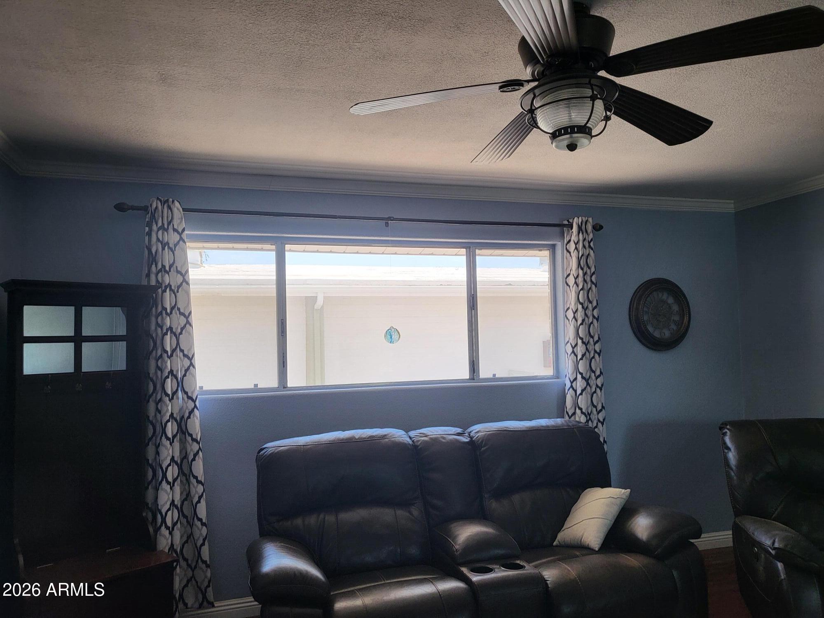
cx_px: 412
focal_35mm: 26
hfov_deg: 67.3
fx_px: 619
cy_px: 309
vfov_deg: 53.1
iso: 50
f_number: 1.8
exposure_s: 1/234
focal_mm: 4.25
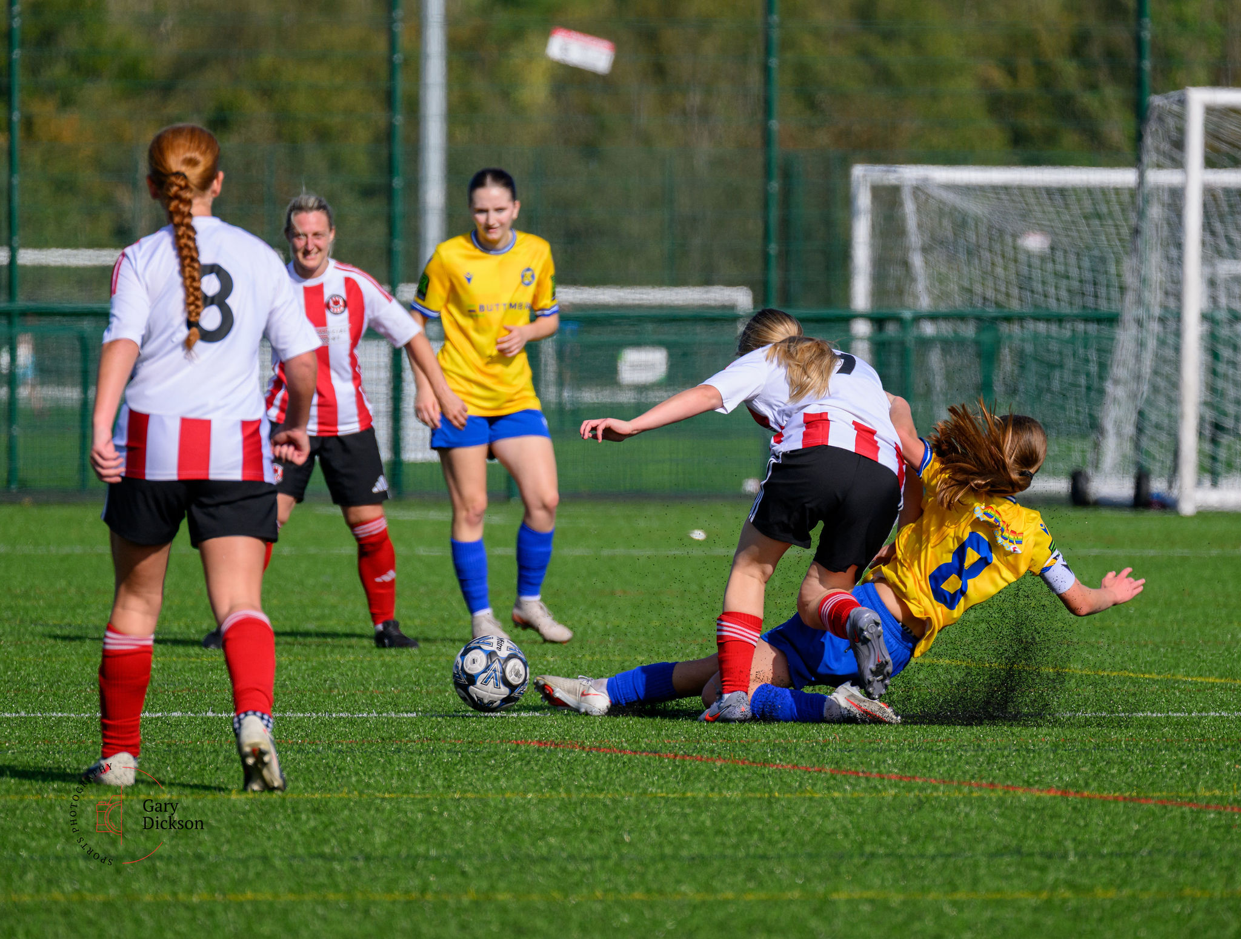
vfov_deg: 3.3
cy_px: 409
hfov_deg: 4.3
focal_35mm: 458
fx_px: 16480
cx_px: 773
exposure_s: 1/2000
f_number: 5.3
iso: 320
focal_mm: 320
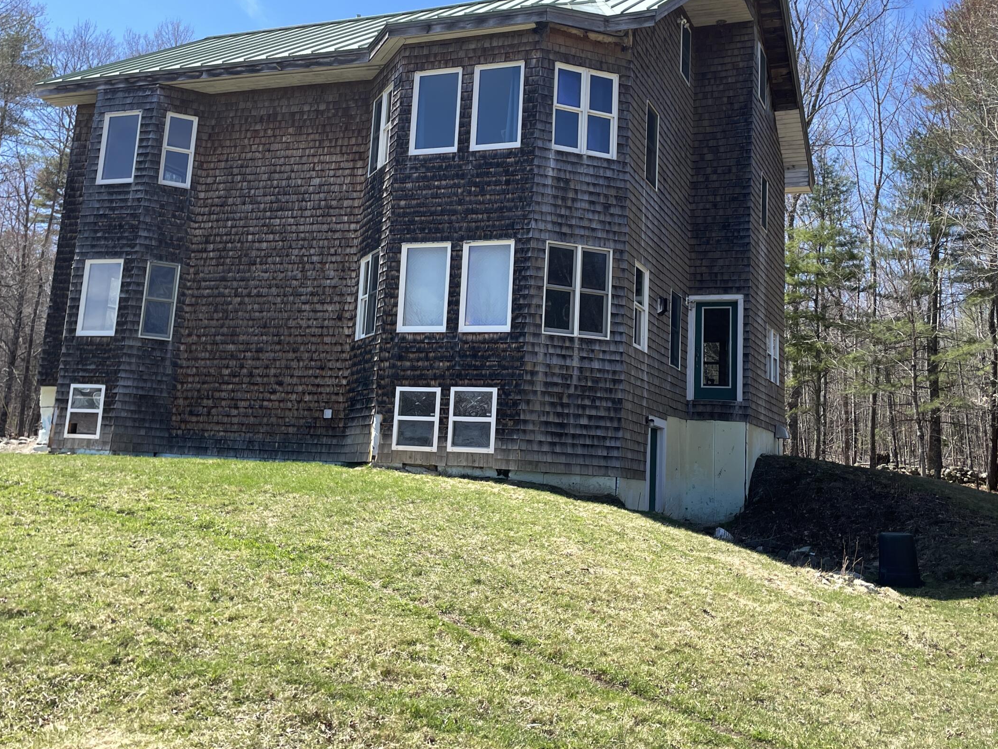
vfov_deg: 38.4
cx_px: 495
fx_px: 1067
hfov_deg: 50.1
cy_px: 271
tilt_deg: +12.0
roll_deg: -3.7
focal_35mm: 37
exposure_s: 1/2451
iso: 50
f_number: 1.6
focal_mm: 4.2
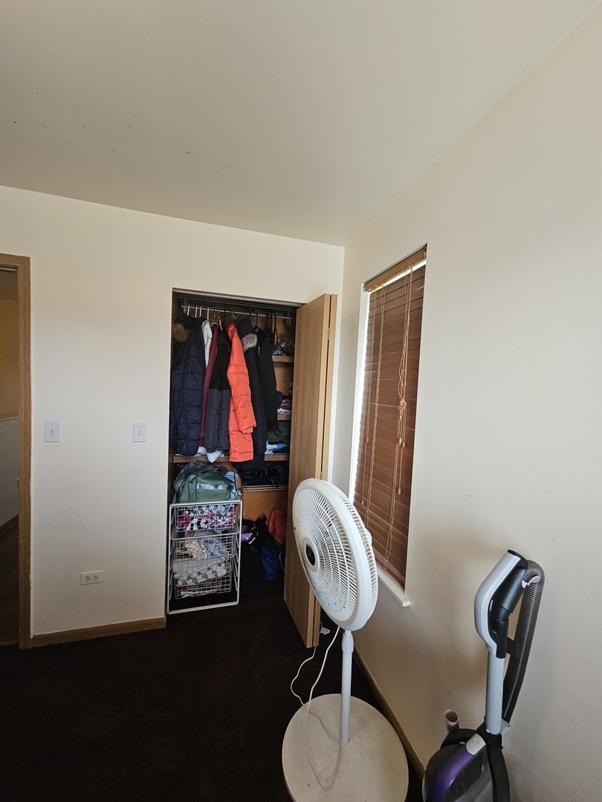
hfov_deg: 89.9
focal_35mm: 13
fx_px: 301
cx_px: 301
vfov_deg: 106.2
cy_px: 401
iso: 160
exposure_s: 1/60
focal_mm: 2.2
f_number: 2.2
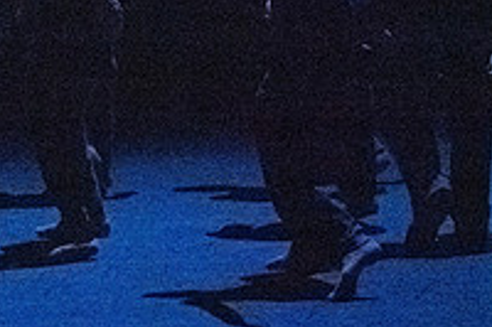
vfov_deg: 1.2
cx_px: -17
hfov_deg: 1.8
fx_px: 15867
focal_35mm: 1162
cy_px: -100
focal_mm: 400
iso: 25600
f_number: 5.6
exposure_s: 1/400
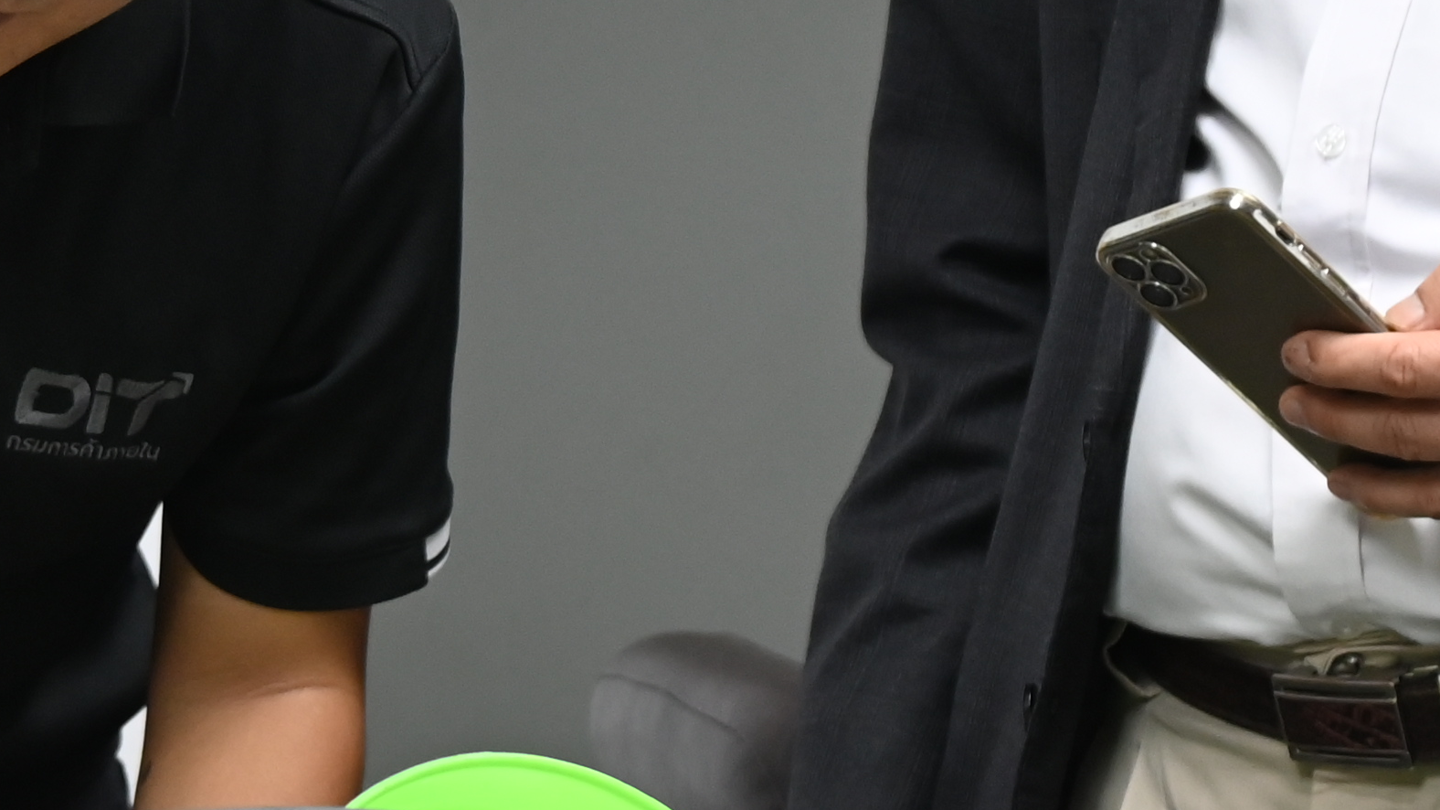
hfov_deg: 9.8
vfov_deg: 5.5
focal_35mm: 221
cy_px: -59
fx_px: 8437
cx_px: 659
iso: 1250
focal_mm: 55
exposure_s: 1/125
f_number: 4
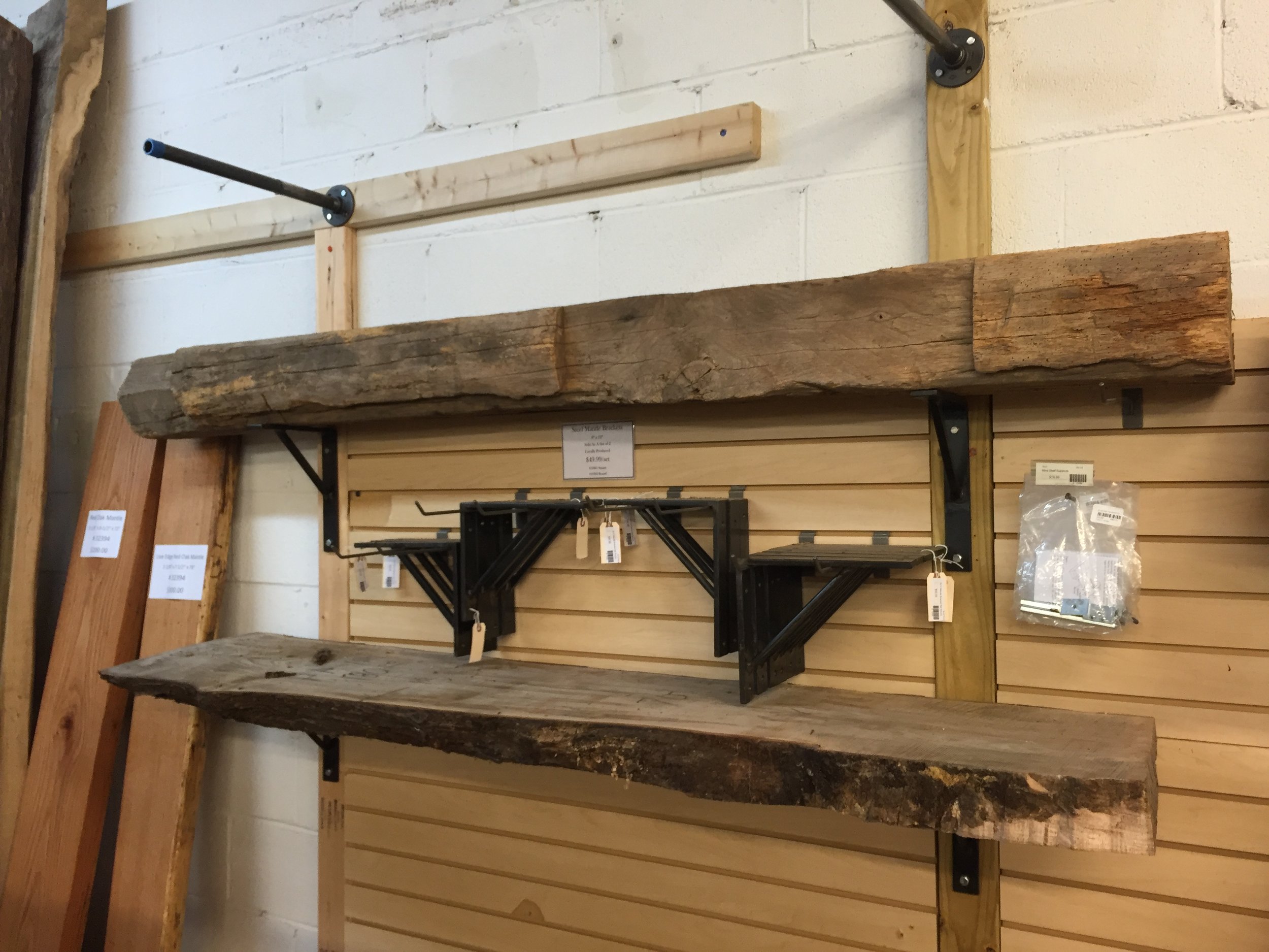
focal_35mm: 29
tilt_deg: +0.4
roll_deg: -1.0
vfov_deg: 48.2
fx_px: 1063
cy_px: 476
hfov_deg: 61.7
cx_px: 634
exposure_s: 1/30
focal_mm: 4.15
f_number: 2.2
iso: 80
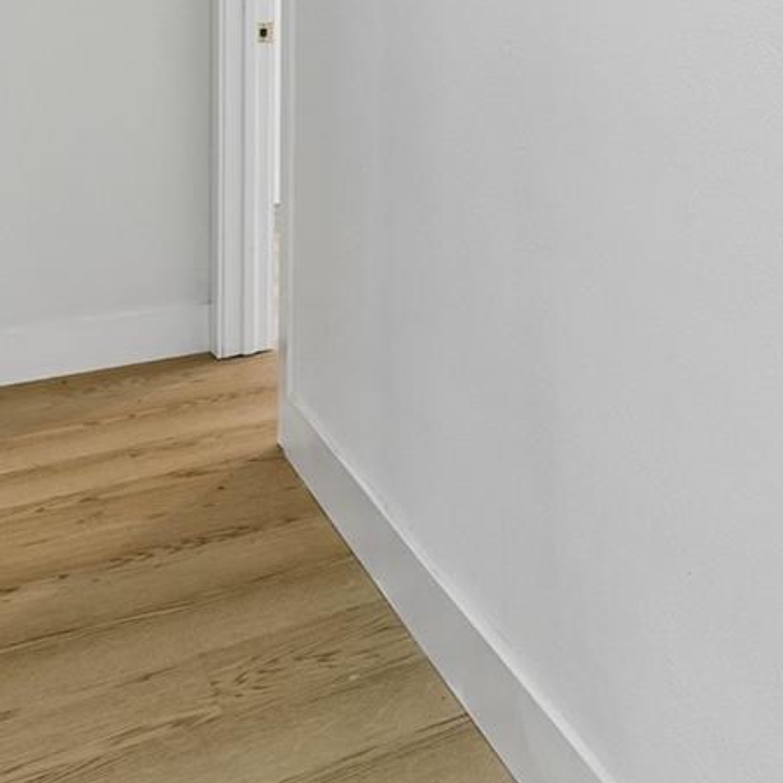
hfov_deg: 31.7
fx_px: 1152
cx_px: 926
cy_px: 14
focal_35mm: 45
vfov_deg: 34.4
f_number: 7.1
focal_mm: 10
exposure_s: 1/6
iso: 100
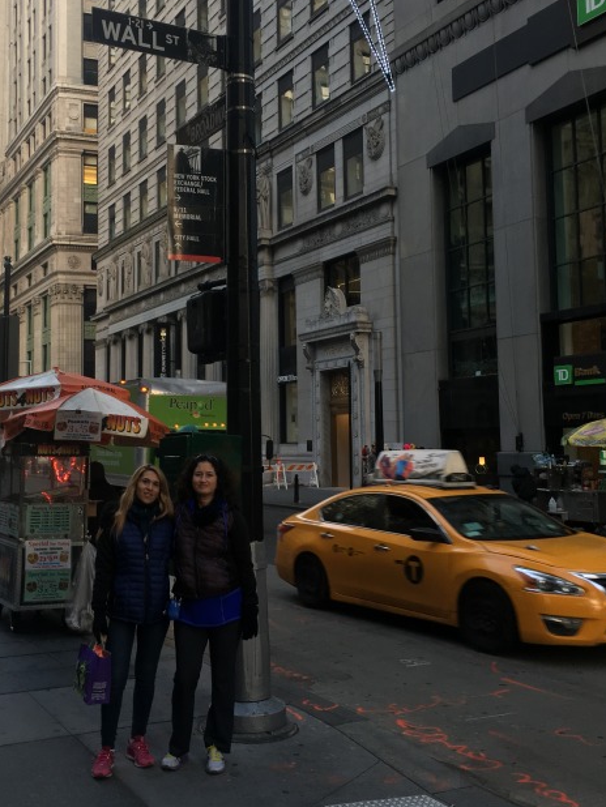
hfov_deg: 35.9
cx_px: 248
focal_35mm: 40
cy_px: 362
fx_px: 933
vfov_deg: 46.7
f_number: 2.2
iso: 32
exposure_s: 1/60
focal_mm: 4.15
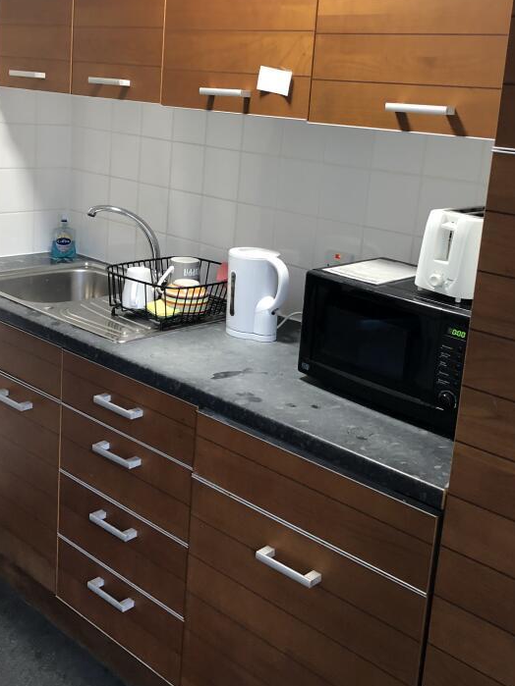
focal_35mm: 41
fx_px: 814
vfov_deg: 45.5
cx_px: 277
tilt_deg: -11.5
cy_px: 269
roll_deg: -5.7
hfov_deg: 35.1
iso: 64
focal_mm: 4
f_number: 1.8
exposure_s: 1/17
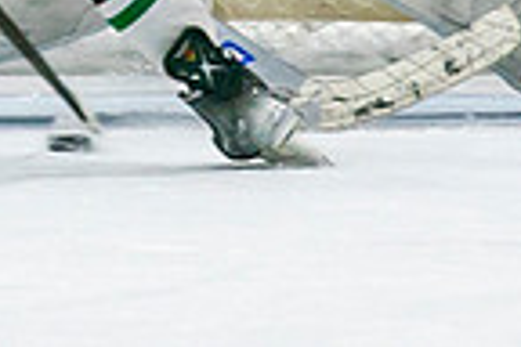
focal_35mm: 2489
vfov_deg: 0.6
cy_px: 8
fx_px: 36019
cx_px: 166
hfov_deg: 0.8
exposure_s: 1/640
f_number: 3.2
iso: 500
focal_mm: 200
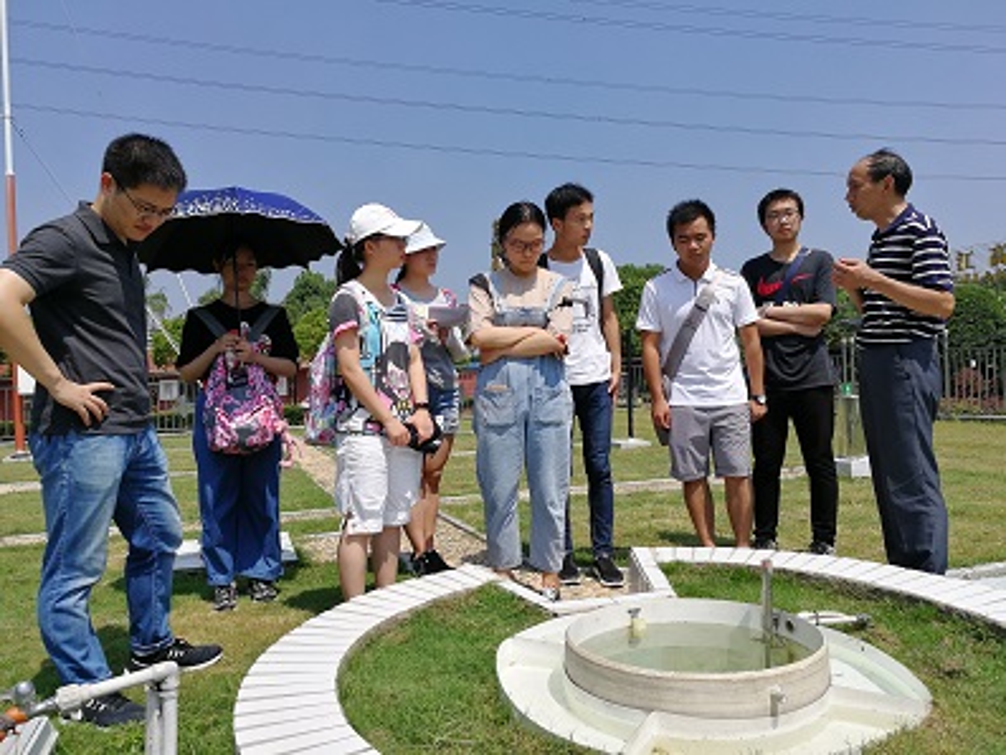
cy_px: 378
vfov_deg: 51.4
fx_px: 785
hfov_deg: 65.3
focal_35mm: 27
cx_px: 503
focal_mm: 3.84
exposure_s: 1/1157
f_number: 2.2
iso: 50
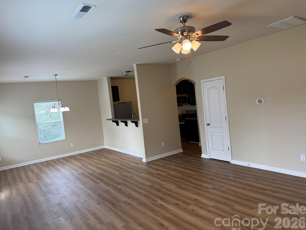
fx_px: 221
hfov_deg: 69.4
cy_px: 114
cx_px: 148
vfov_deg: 54.9
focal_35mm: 25
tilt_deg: -2.8
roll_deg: +5.2
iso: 100
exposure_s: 1/120
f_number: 1.78
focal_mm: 6.76
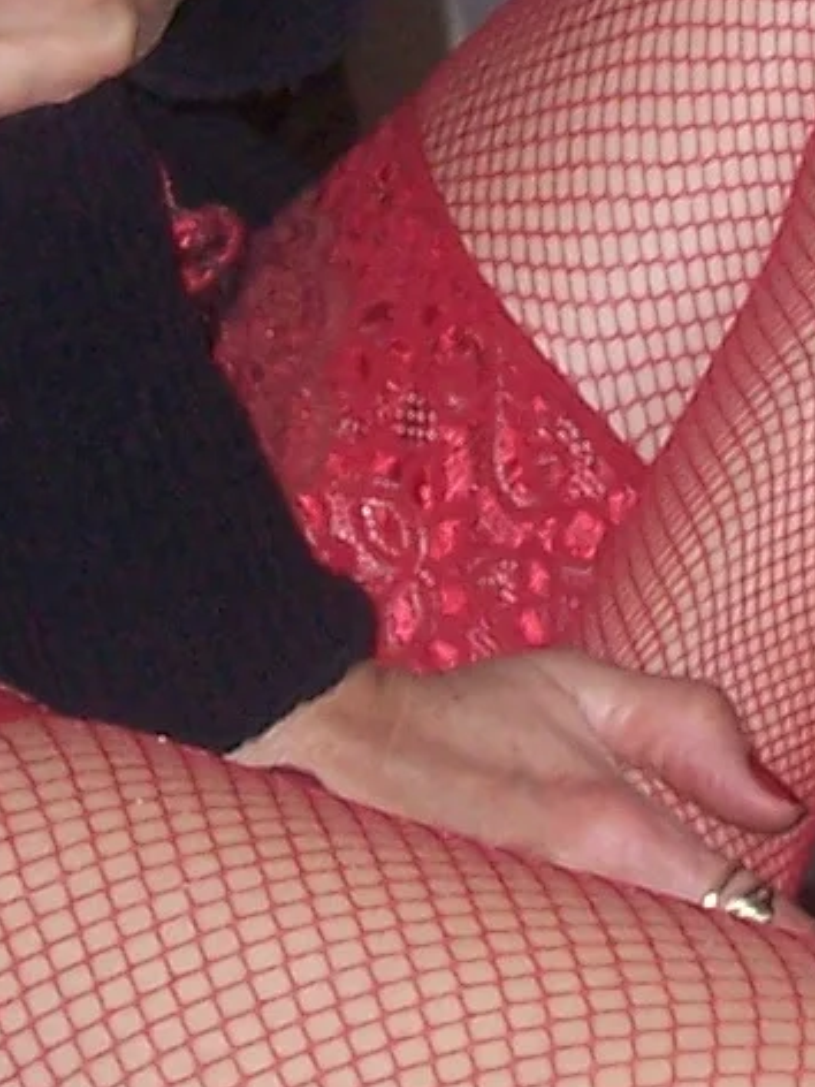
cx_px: 237
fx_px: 10108
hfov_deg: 4.6
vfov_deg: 6.0
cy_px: -843
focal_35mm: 322
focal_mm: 10.8
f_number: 4
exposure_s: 1/90
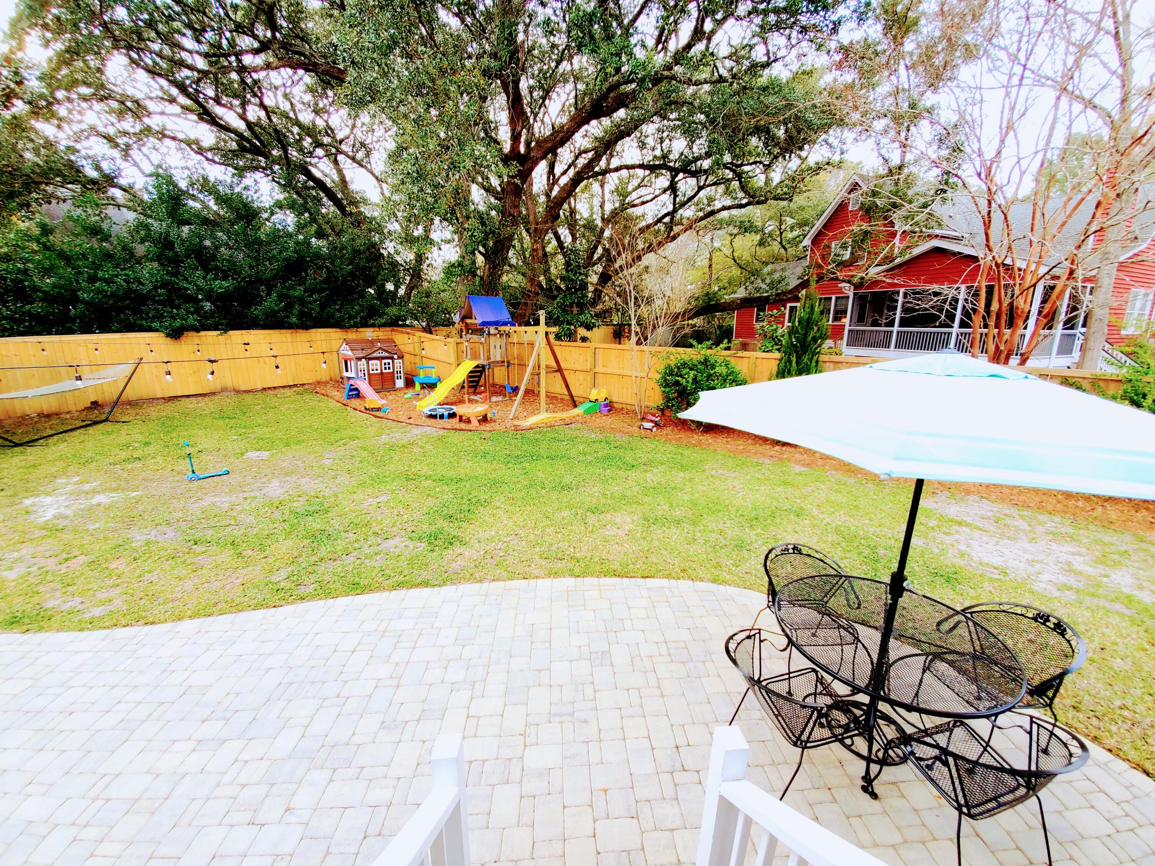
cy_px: 433
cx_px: 578
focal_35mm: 13
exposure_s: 1/60
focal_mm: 1.8
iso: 80
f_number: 2.2
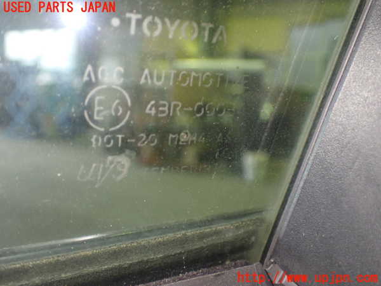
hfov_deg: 49.0
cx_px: 190
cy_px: 143
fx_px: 418
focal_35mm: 38
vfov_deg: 37.7
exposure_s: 1/30
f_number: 2.7
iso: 800
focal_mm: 6.83
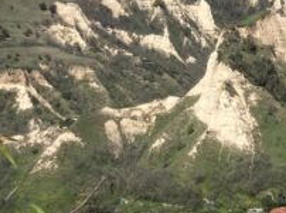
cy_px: 168
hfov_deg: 12.1
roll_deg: -0.1
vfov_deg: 10.4
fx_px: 1172
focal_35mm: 142
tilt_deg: -7.2
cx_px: 600
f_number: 1.8
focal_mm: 3.99
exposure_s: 1/2703
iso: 32
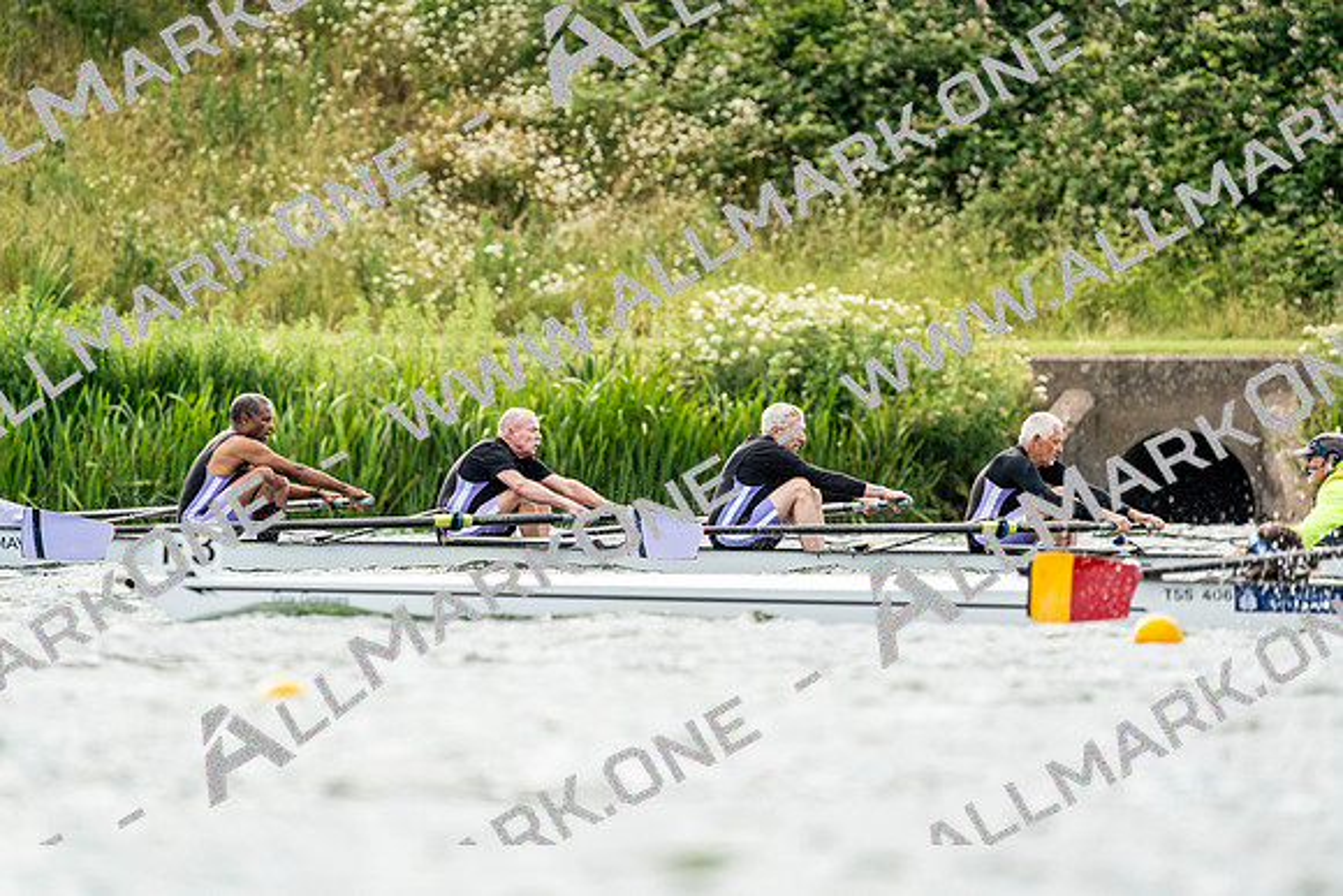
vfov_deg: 3.0
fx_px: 17276
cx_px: 672
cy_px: 448
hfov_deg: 4.5
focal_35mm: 463
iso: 800
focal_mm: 463
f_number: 6.3
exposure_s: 1/2000
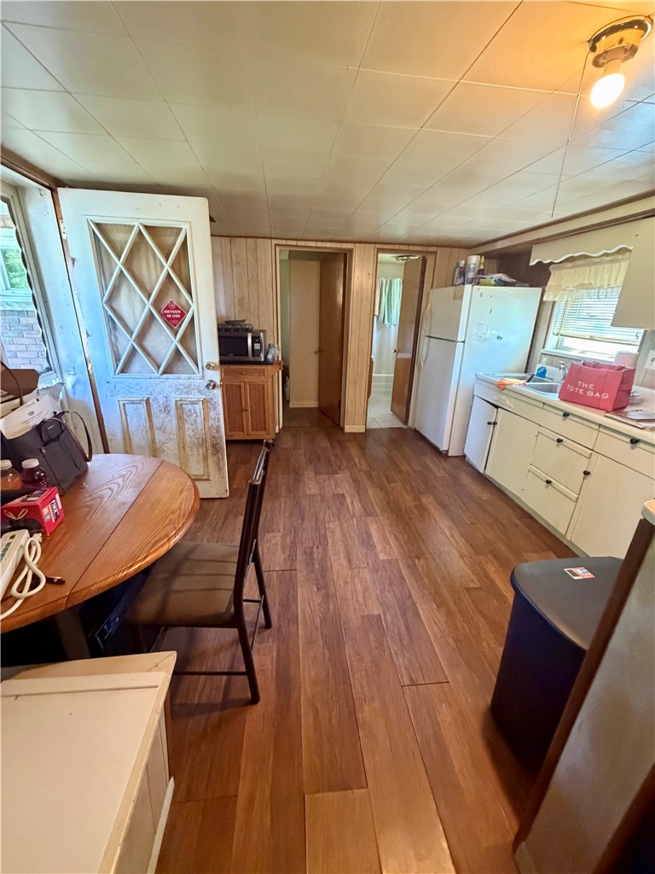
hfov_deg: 85.7
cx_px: 328
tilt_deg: -19.3
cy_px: 437
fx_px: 353
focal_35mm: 14
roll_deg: -1.3
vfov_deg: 102.1
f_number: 2.2
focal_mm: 2.22
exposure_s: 1/60
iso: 800
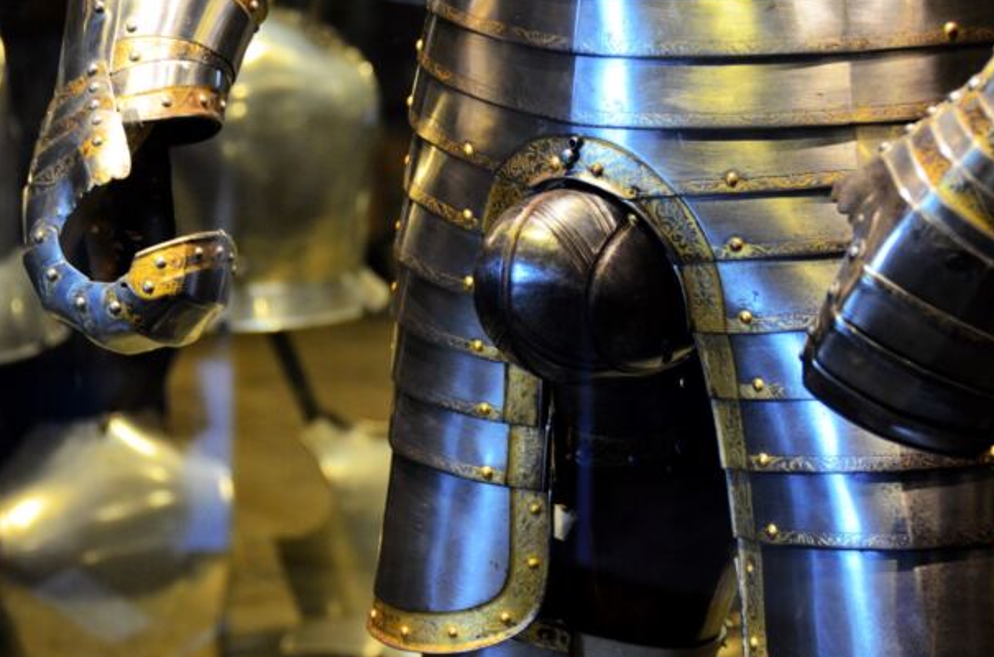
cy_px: 341
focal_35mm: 127
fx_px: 3497
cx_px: 516
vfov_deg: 10.7
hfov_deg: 16.2
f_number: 5.6
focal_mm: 80
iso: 1600
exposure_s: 1/8
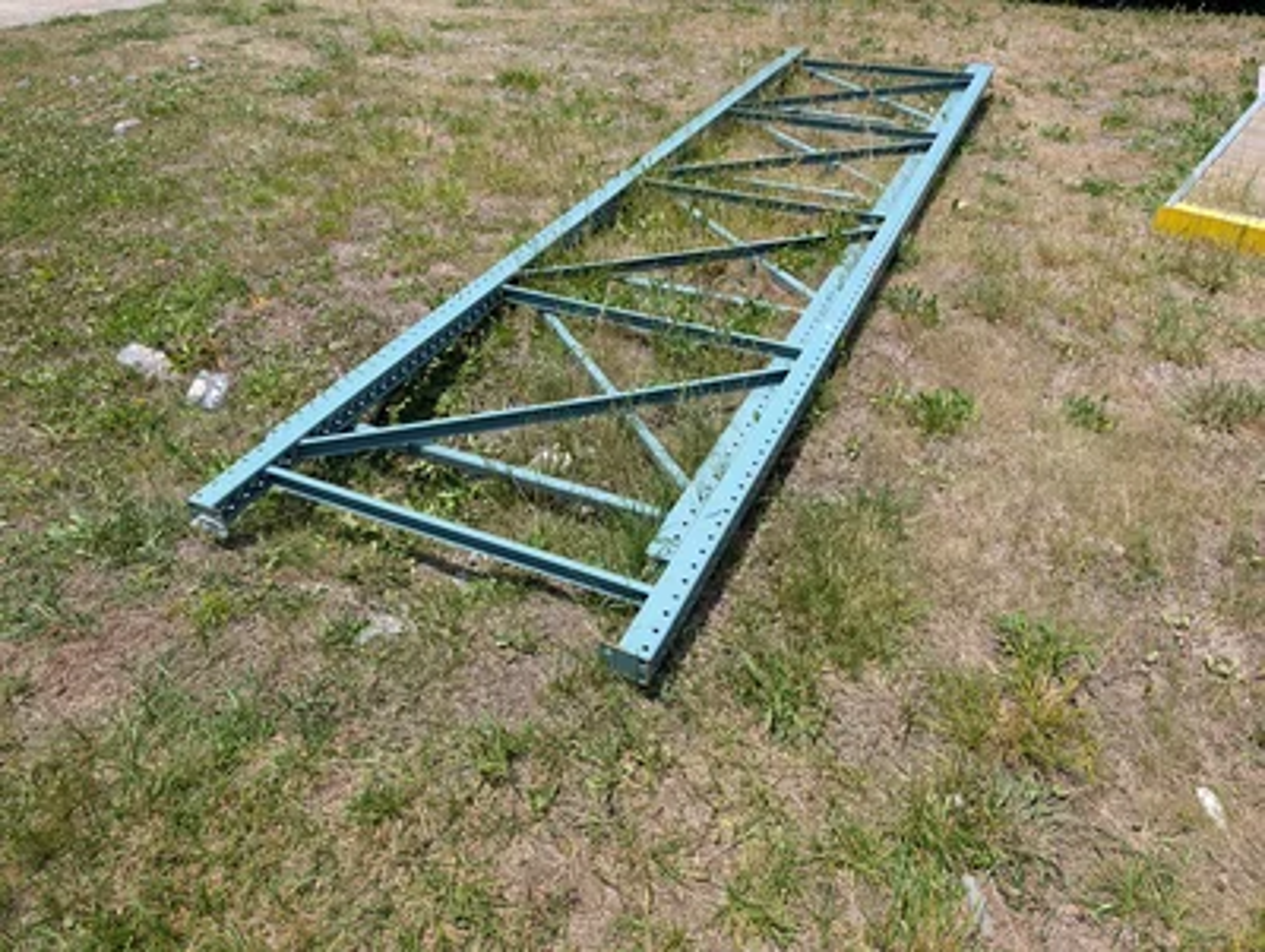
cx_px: 632
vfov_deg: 56.9
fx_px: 878
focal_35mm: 24
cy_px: 476
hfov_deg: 71.5
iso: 20
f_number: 1.68
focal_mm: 6.9
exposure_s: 1/1214
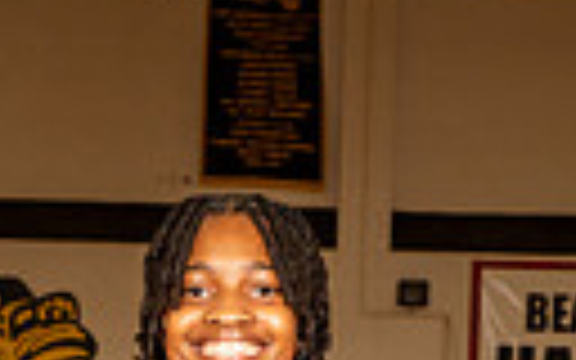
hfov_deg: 11.3
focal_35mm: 186
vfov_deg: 6.6
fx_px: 2920
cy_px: 914
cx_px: 243
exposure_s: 1/400
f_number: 7.1
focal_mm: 52
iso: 640
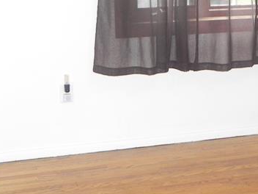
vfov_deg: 15.4
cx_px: 237
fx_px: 716
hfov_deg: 20.0
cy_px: 93
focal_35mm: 96
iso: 210
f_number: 2.8
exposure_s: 1/30
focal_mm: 5.9
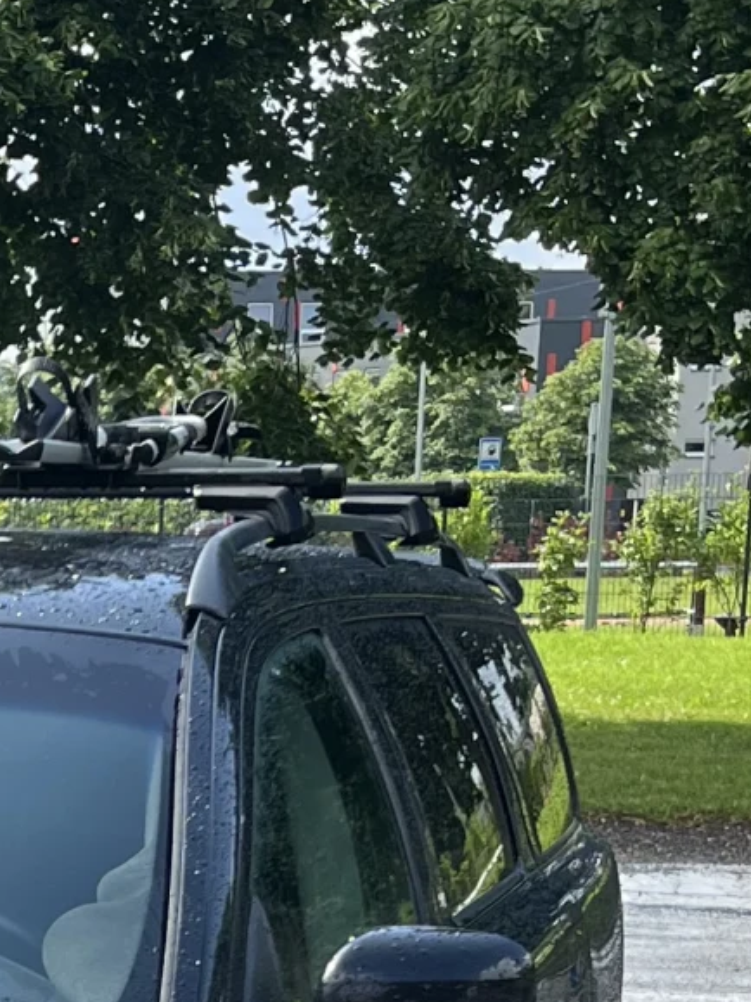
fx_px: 3328
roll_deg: +0.2
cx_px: -568
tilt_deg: -15.3
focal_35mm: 115
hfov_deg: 11.9
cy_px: 1236
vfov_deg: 16.4
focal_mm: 5.1
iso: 50
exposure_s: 1/1238
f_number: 1.6
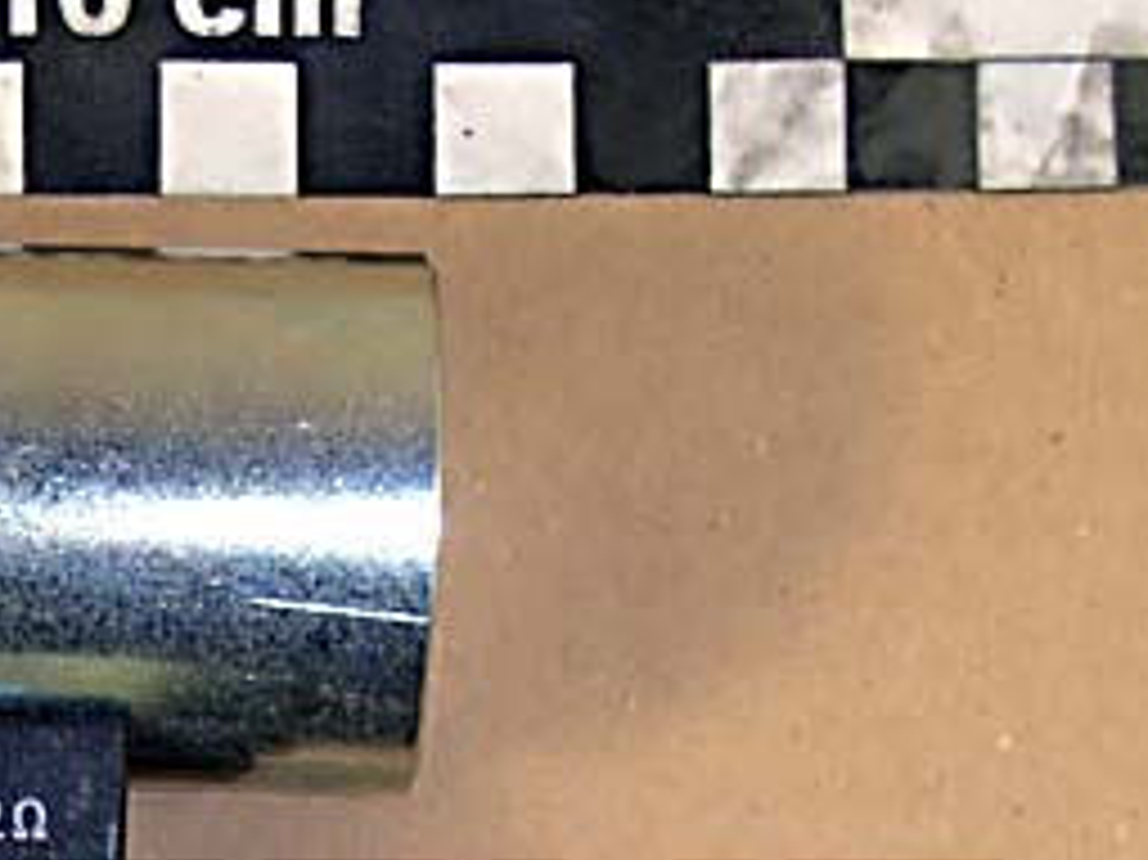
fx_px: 3580
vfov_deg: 13.3
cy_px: 1040
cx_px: 59
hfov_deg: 17.9
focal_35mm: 108
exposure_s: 1/40
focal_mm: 7.73
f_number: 4.8
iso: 200
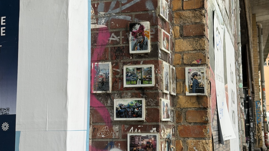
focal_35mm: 60
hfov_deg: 34.9
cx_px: 130
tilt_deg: +9.3
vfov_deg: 20.0
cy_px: 55
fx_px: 428
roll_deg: +0.7
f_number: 1.78
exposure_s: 1/302
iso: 64
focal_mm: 6.76
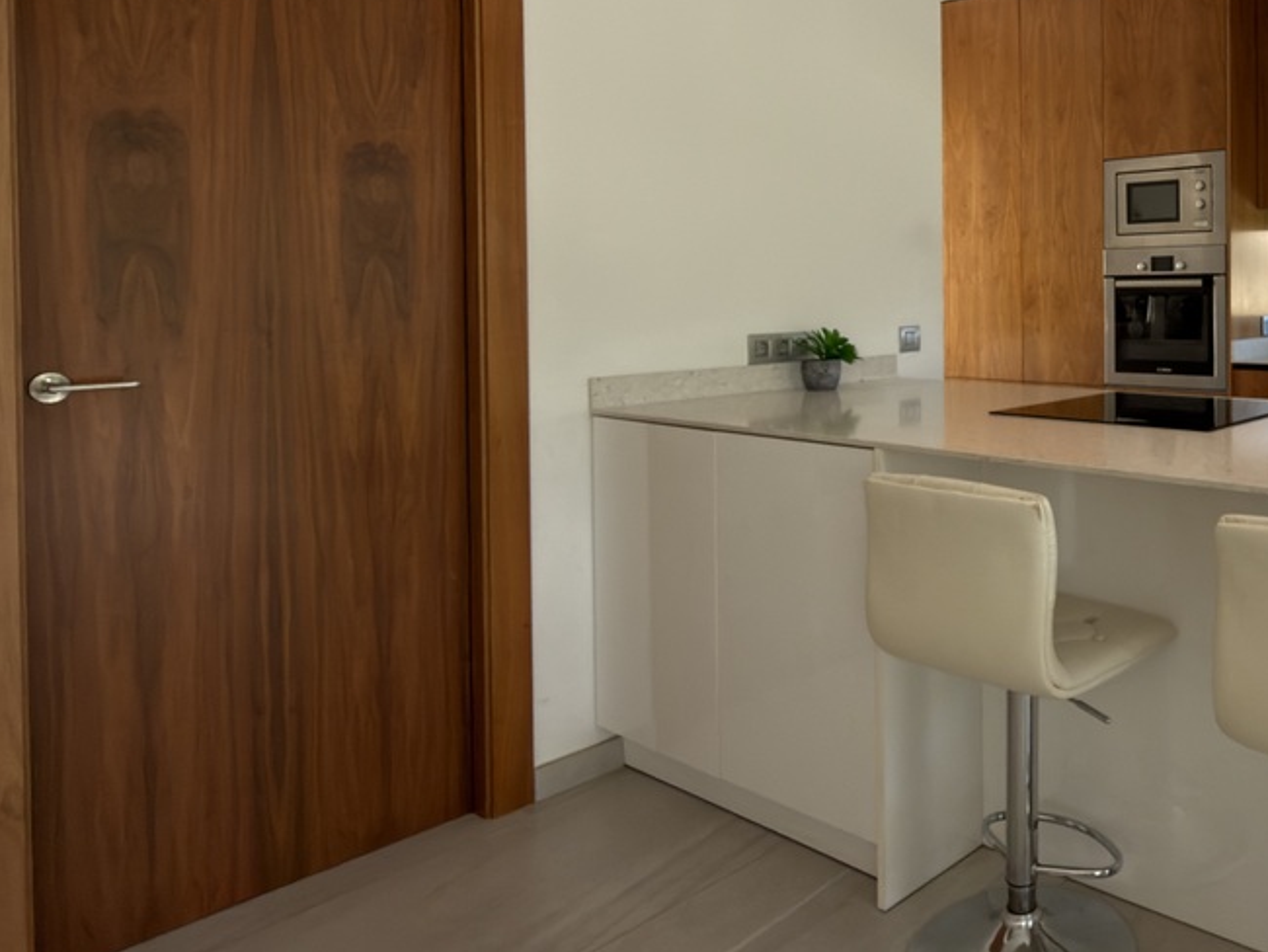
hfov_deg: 55.5
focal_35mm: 28
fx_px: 1026
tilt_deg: -0.3
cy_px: 298
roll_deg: +0.5
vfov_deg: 48.7
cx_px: 1128
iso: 16
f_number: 2.2
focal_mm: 2.22
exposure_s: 1/197
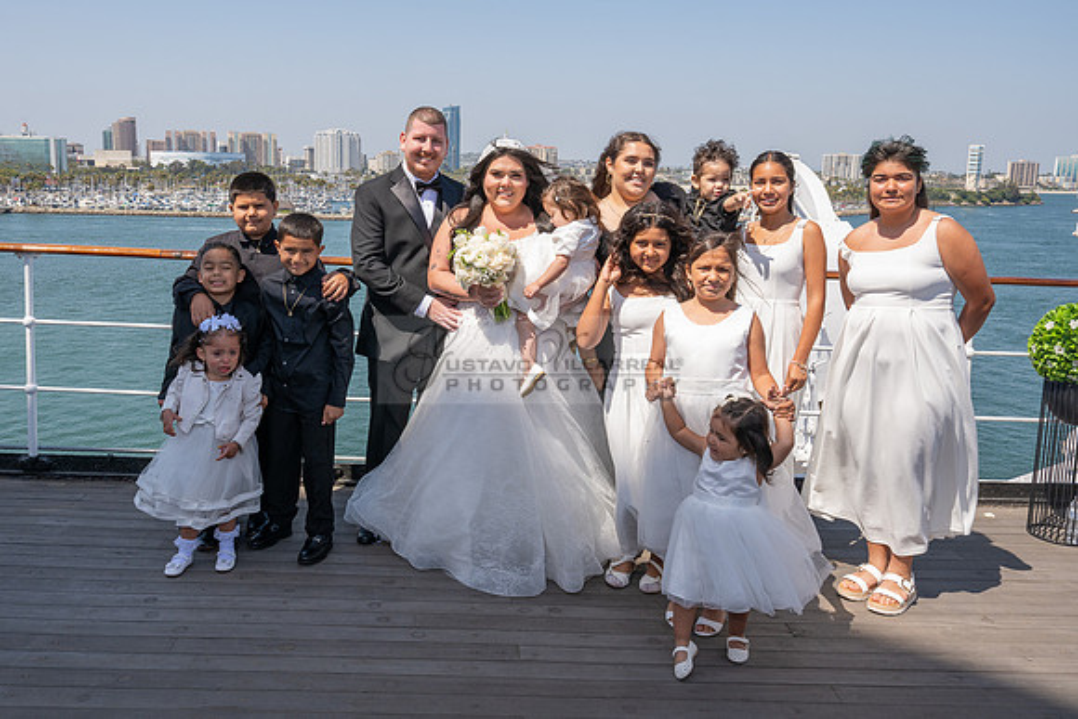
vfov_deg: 42.2
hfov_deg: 60.0
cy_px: 320
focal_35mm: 31
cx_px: 480
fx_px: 931
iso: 200
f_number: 11
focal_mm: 28
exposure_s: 1/200
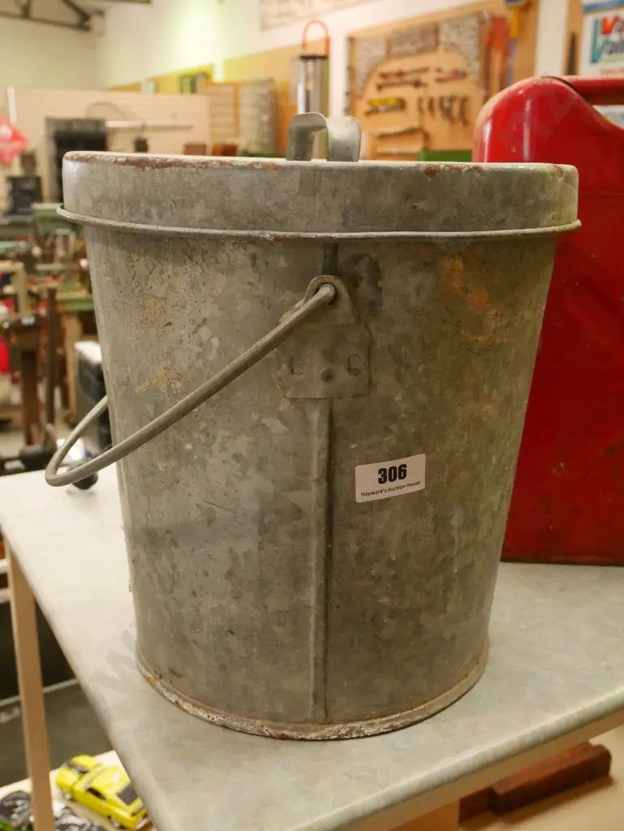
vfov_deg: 53.9
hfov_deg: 41.8
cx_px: 312
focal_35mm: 34
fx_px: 817
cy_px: 416
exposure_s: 1/160
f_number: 4.1
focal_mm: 17
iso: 3200
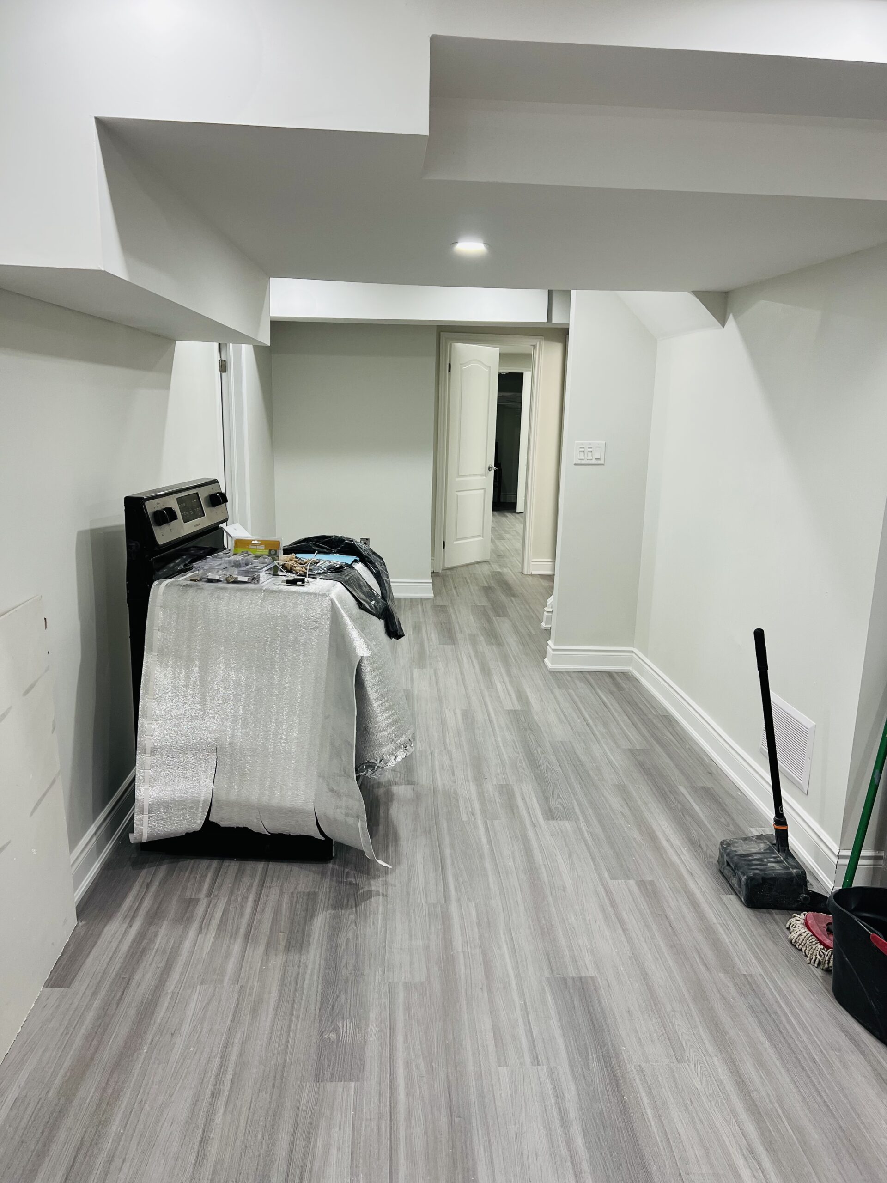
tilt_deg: -11.0
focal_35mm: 26
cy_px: 592
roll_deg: -1.3
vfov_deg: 67.3
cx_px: 444
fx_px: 888
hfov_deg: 53.1
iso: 80
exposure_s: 1/60
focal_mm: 5.7
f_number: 1.5
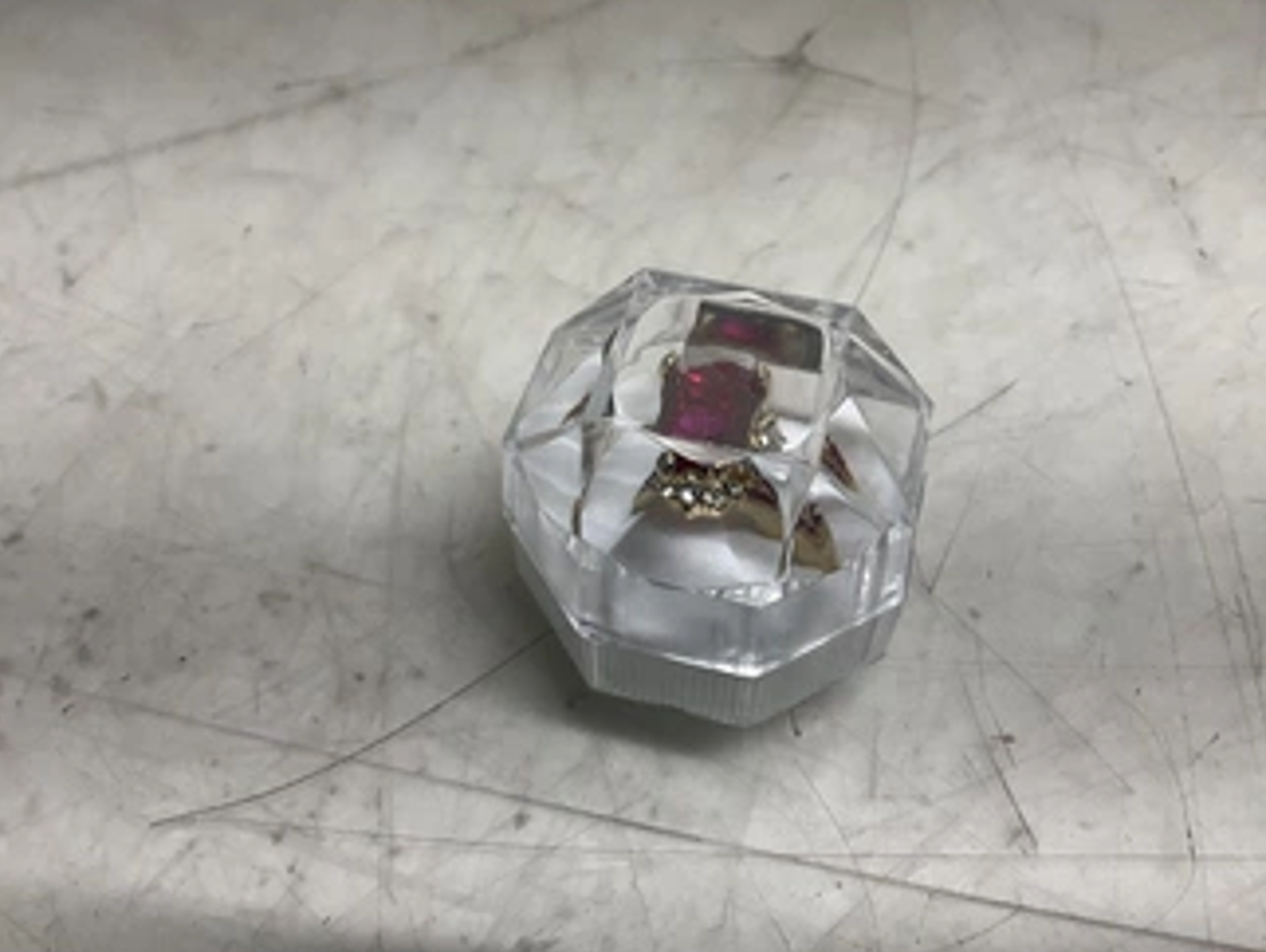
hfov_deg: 51.3
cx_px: 645
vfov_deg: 39.6
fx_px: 1318
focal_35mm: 36
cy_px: 405
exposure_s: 1/120
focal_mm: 3
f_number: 1.8
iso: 40
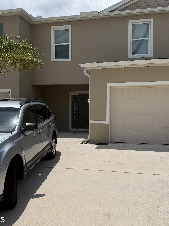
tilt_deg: +0.4
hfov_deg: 42.9
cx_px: 86
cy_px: 114
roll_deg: -0.6
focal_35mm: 33
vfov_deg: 55.4
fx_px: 215
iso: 80
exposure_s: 1/10309
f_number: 1.78
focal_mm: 6.76
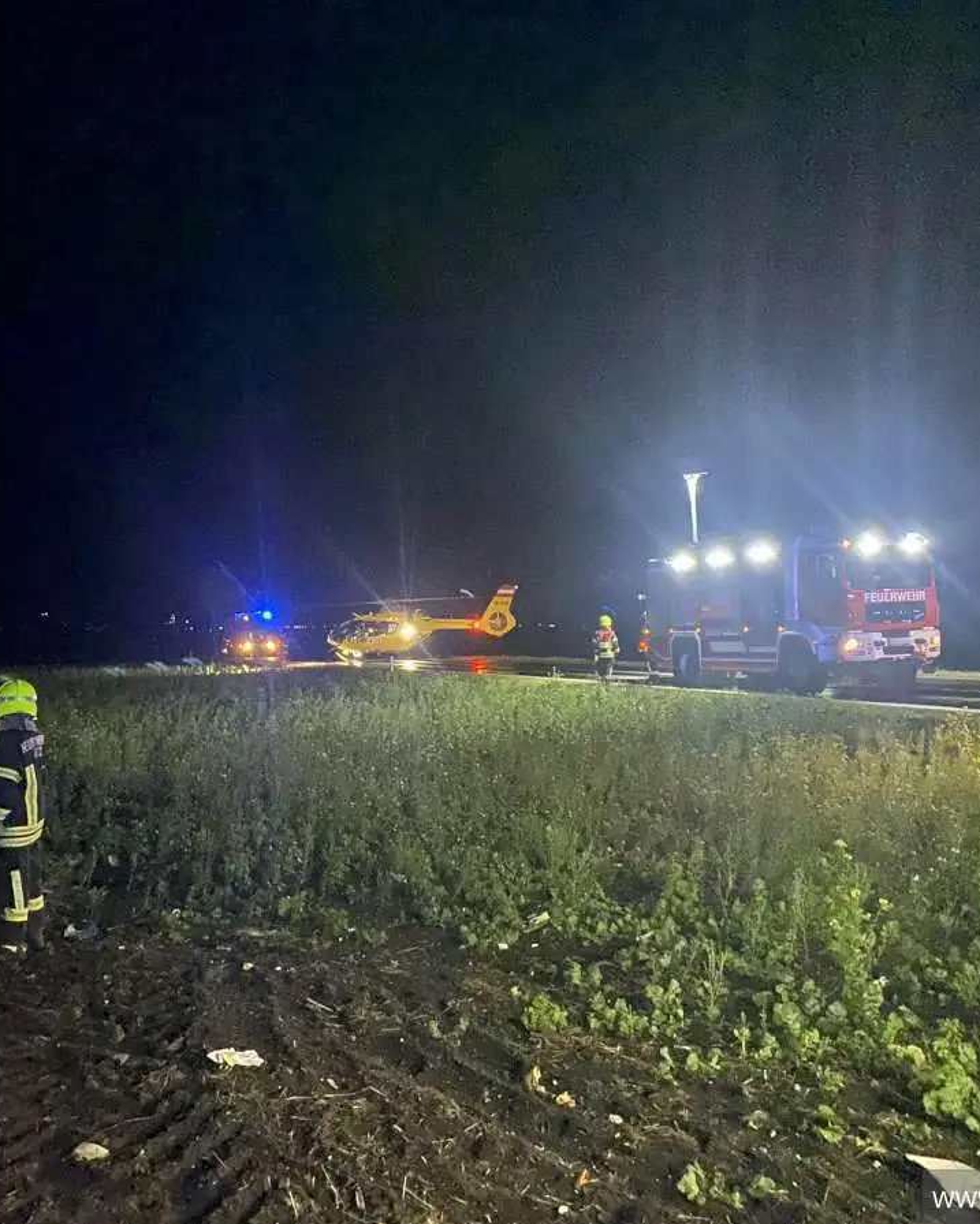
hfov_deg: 43.3
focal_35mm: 34
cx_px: 432
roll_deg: +2.1
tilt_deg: -0.2
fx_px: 1232
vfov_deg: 52.8
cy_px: 613
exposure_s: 1/30
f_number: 1.8
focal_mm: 4.25
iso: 1250
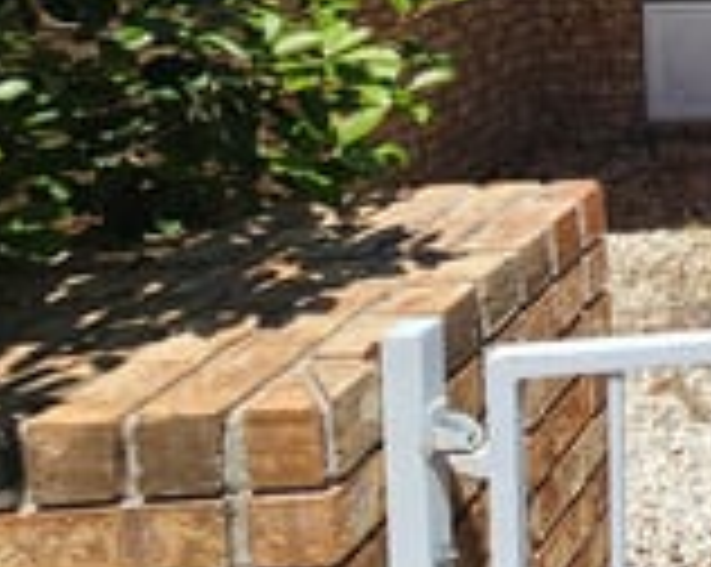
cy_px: -117
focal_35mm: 45
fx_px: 946
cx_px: 1152
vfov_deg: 28.8
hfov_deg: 25.6
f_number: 2.2
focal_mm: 2.2
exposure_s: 1/2470
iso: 50
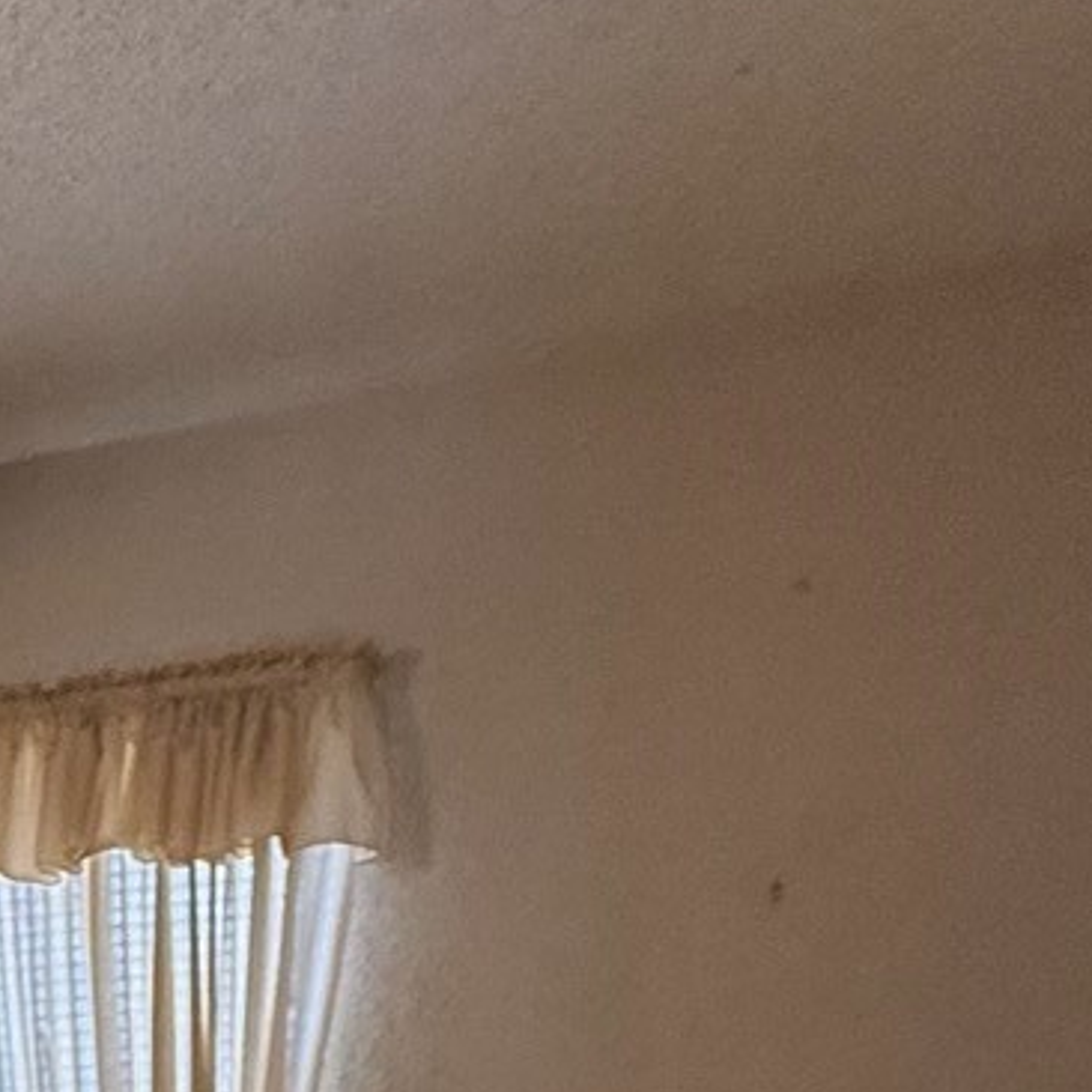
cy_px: 1635
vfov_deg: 22.0
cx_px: -749
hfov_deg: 20.5
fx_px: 2320
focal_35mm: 65
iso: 250
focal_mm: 2.22
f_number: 2.2
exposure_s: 1/99
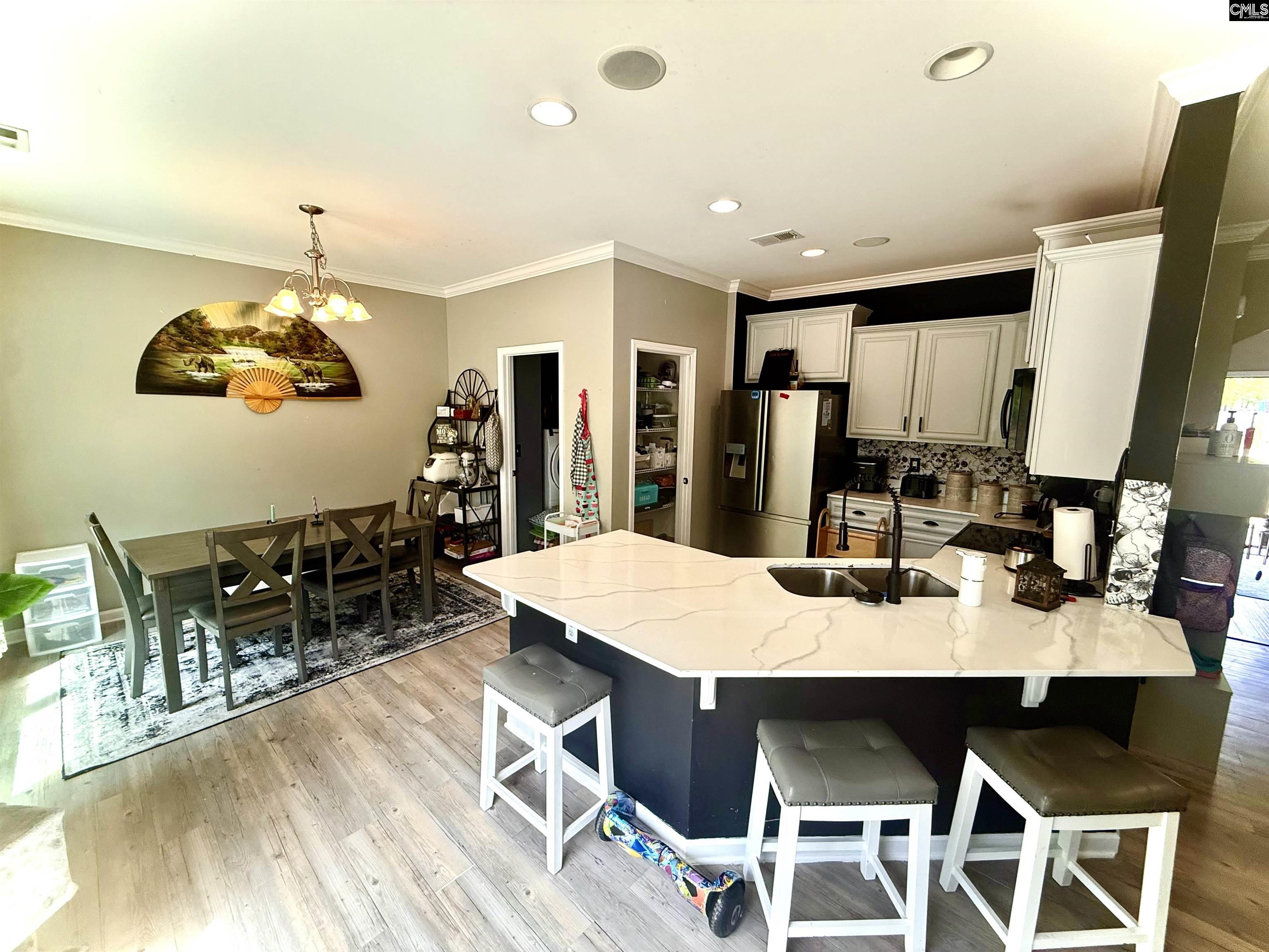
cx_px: 634
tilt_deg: -5.9
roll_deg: -1.1
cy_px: 476
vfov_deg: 85.7
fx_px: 513
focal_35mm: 14
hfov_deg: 102.1
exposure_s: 1/120
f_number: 2.2
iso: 100
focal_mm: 2.22
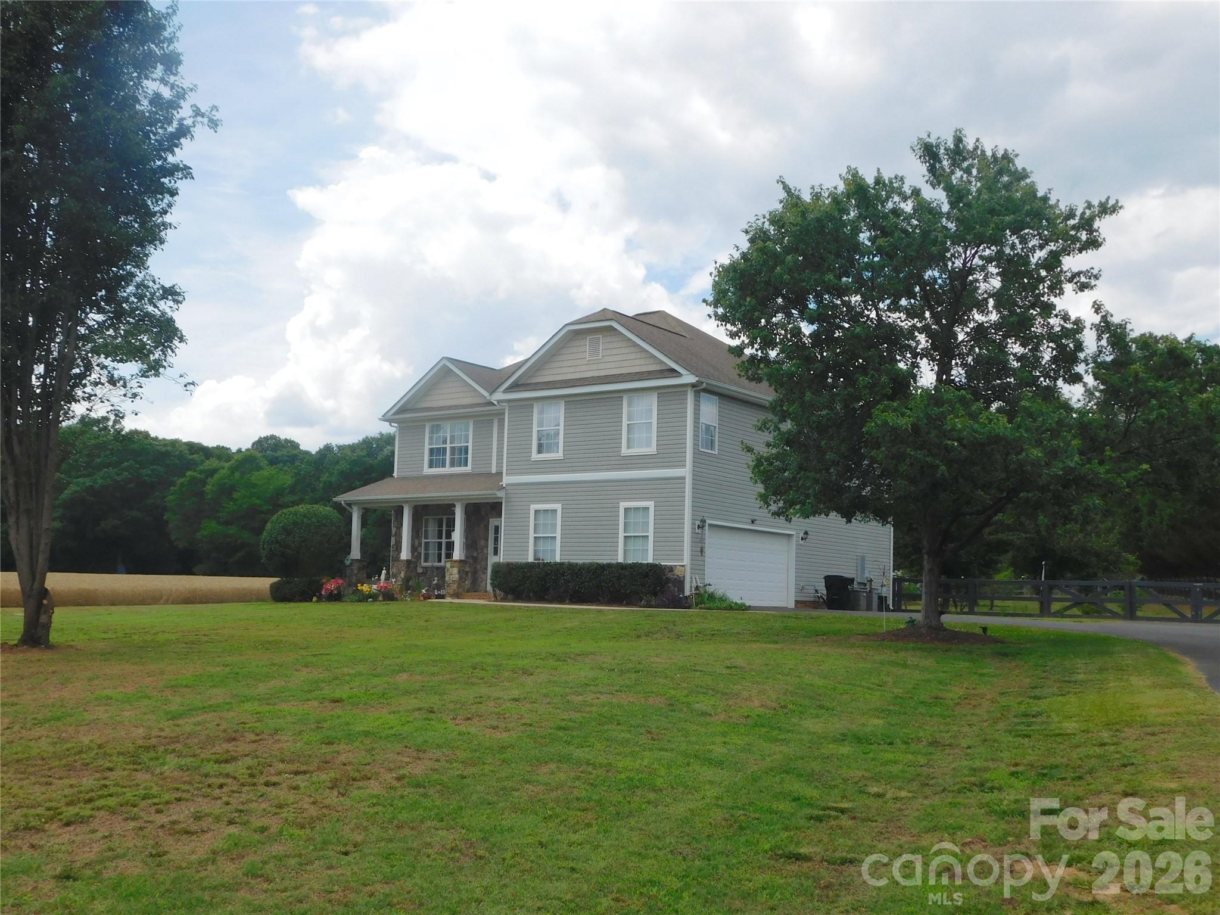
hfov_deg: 51.4
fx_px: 1269
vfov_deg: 39.7
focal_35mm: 36
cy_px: 458
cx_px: 610
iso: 125
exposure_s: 1/400
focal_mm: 6.3
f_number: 7
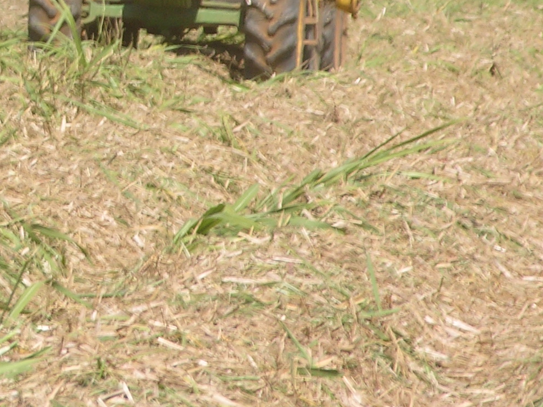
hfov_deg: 2.1
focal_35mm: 929
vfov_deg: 1.6
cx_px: -99
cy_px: -126
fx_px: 14573
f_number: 5.3
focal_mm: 71.2
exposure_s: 1/287
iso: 50
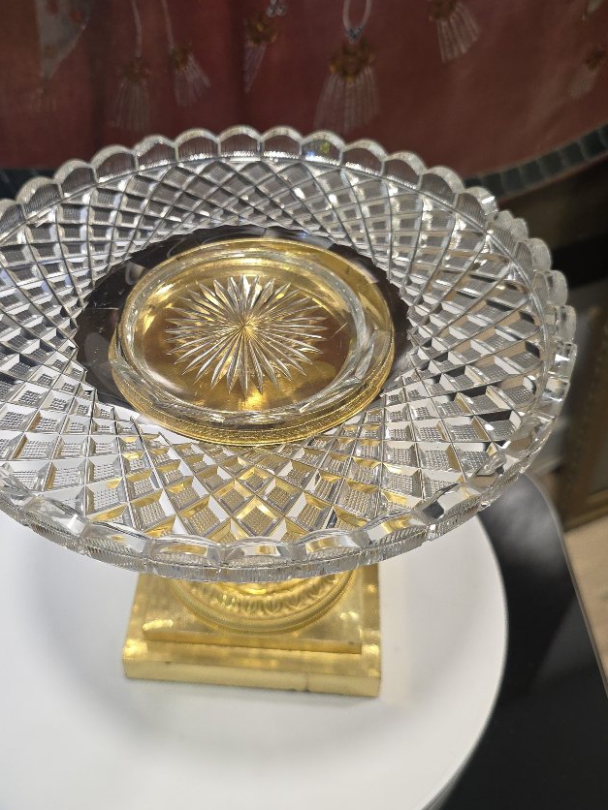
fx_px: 773
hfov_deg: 42.8
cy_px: 422
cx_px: 248
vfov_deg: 55.3
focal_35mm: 33
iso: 200
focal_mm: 6.3
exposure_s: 1/100
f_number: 1.7
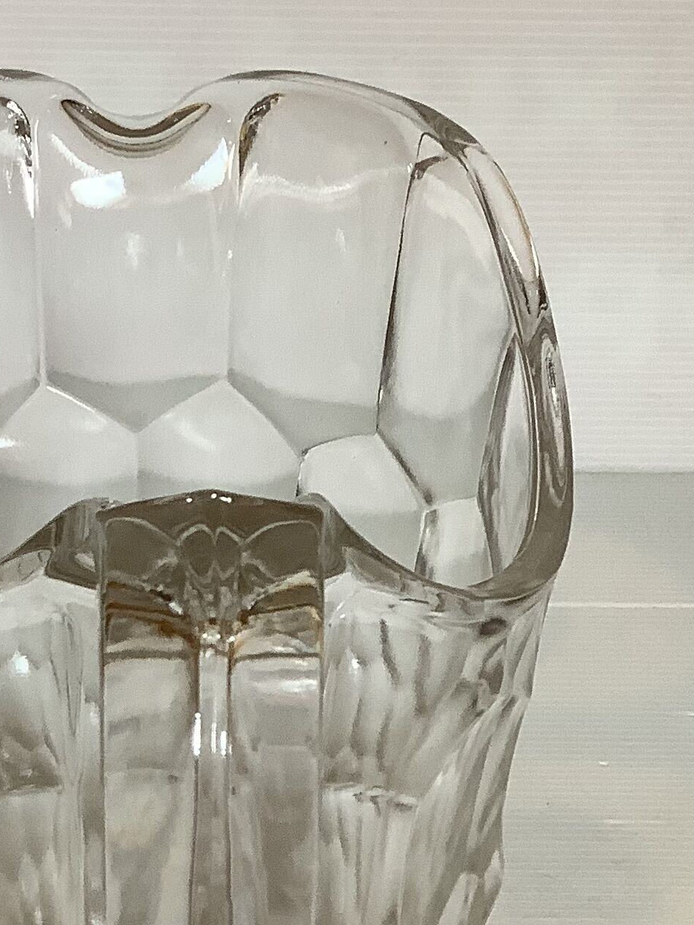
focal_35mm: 81
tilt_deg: -30.4
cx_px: 161
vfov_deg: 23.7
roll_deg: +0.1
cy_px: 765
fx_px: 2165
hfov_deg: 18.1
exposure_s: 1/50
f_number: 2.4
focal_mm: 3.3
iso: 80
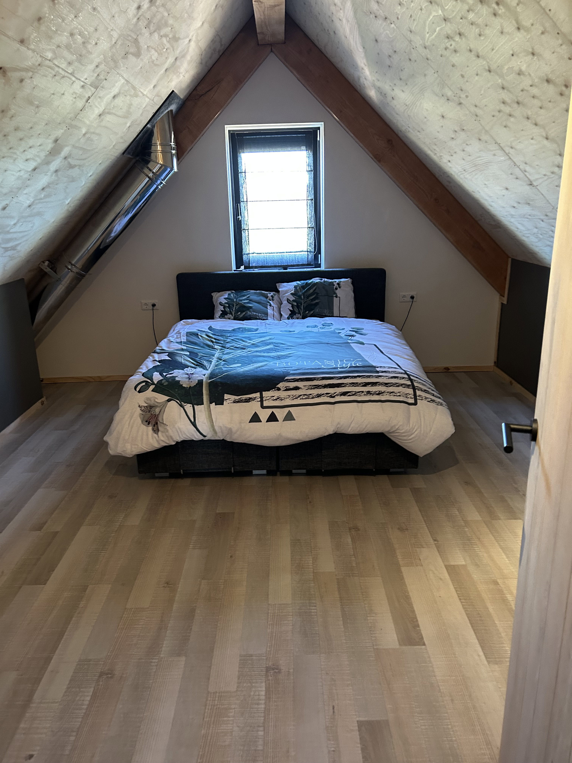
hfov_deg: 53.1
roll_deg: +0.8
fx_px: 573
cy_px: 382
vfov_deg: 67.3
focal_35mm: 26
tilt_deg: -17.2
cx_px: 286
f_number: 1.5
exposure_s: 1/33
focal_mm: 5.7
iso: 400
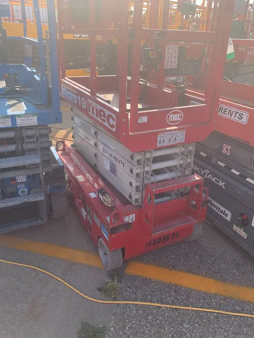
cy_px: 157
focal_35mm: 28
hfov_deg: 49.8
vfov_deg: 63.4
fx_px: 274
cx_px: 126
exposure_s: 1/894
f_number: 1.8
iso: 25
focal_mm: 4.25
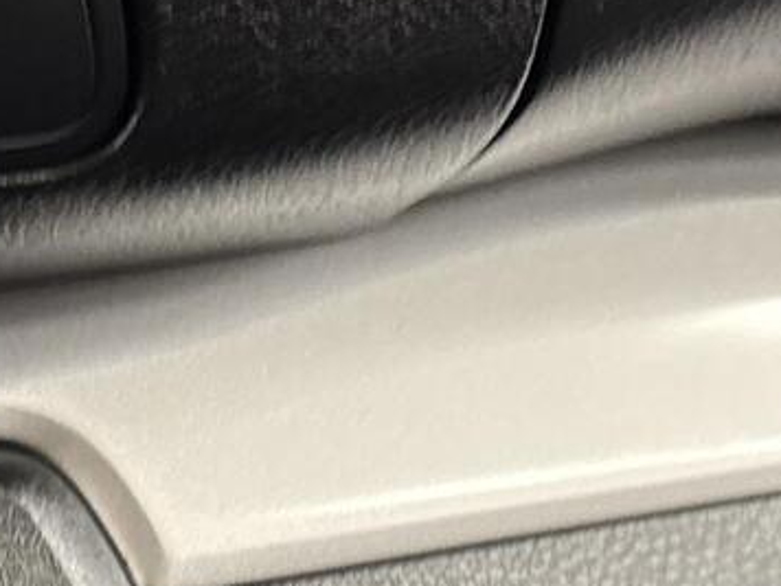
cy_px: 1119
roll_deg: +3.6
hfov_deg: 19.3
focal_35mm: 97
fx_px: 2188
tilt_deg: -20.6
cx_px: -99
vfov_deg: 13.4
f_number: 1.78
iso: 800
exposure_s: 1/33
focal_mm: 6.76
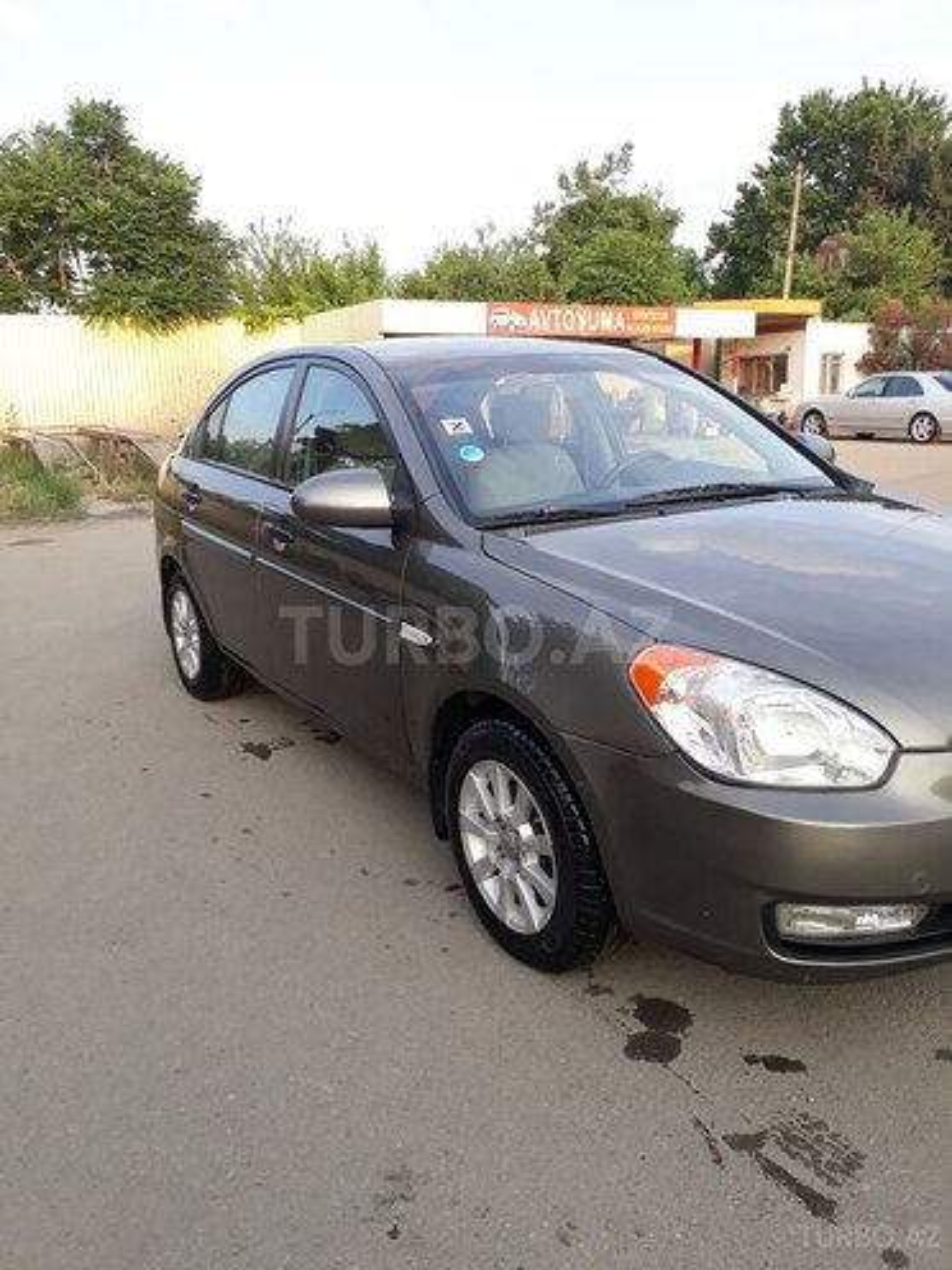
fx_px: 990
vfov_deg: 65.3
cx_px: 476
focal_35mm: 27
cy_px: 635
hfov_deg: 51.4
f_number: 1.9
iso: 40
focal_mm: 3.6
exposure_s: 1/115
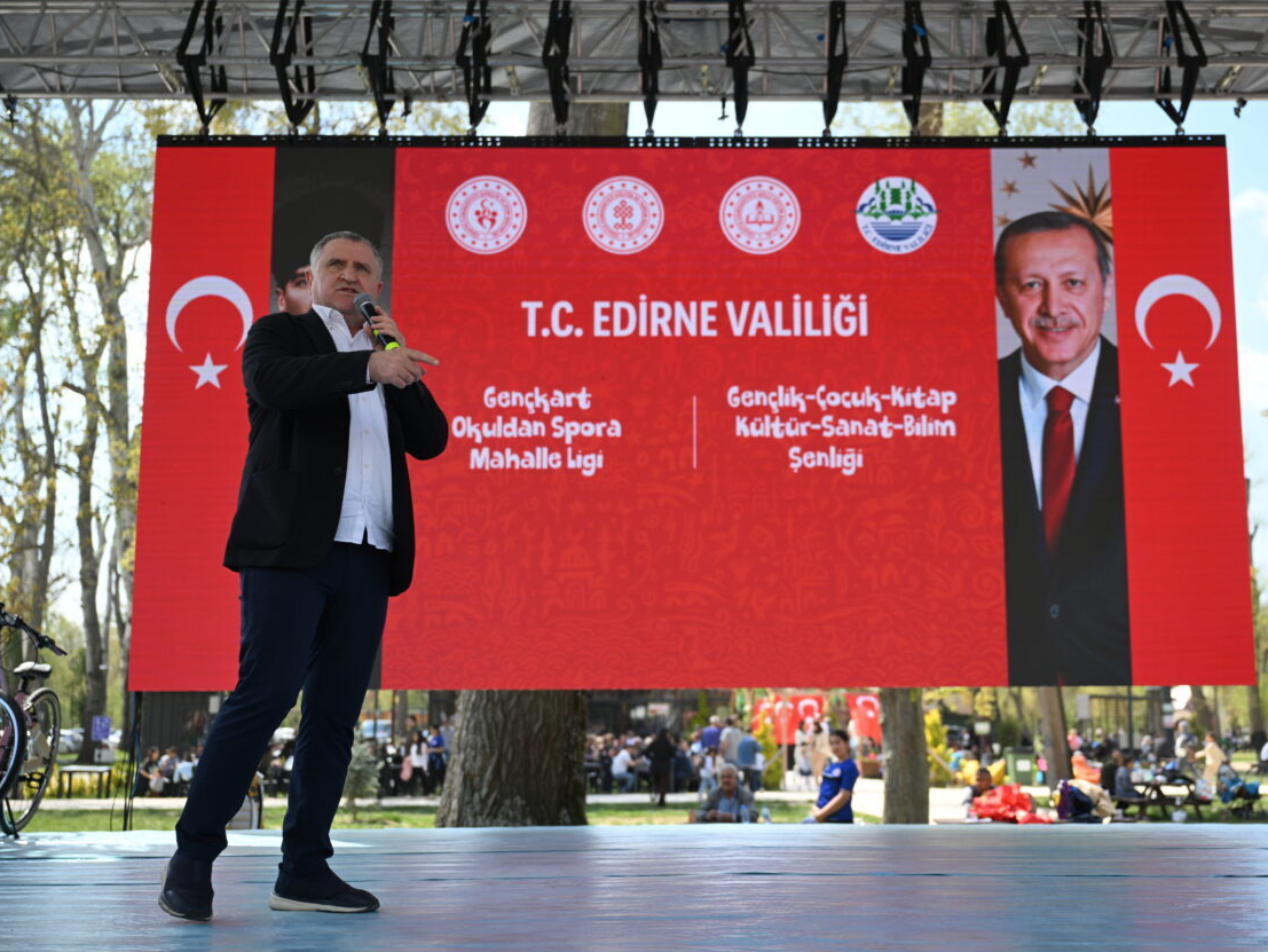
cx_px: 720
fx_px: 1466
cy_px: 476
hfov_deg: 46.7
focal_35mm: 40
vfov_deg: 36.0
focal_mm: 36
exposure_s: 1/640
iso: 90
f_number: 2.8
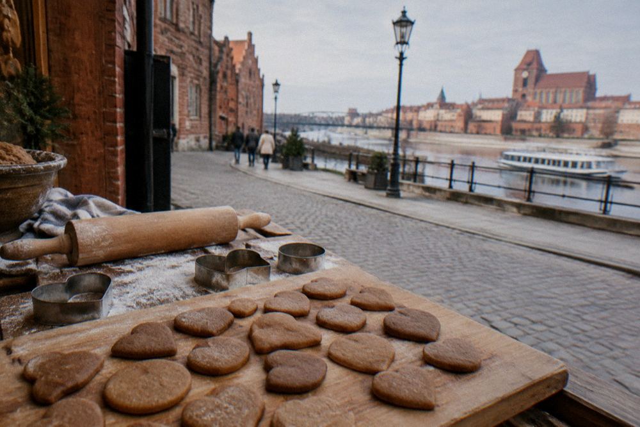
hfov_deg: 54.5
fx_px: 622
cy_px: 214
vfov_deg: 37.8
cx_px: 320
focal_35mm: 35
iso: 400
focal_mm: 35
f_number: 6.3
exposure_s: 1/640
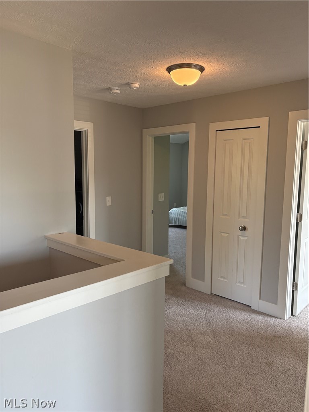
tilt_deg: -6.4
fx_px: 309
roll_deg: -0.4
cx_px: 154
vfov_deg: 67.3
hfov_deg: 53.1
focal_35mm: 26
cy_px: 206
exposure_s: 1/120
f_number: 1.6
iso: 160
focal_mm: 5.96
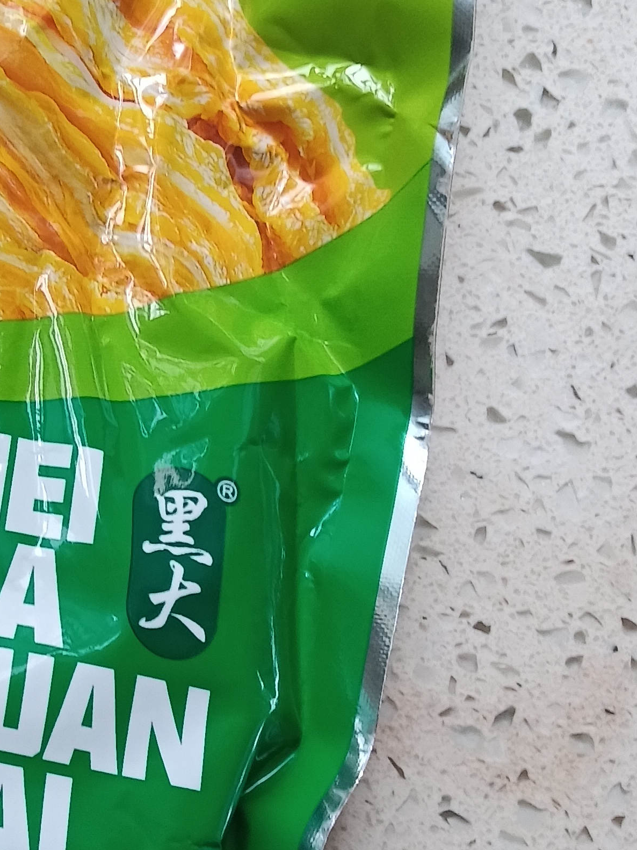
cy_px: 447
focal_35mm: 71
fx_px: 1743
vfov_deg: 27.4
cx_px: -166
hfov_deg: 19.3
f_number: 1.8
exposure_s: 1/33.3
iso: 112
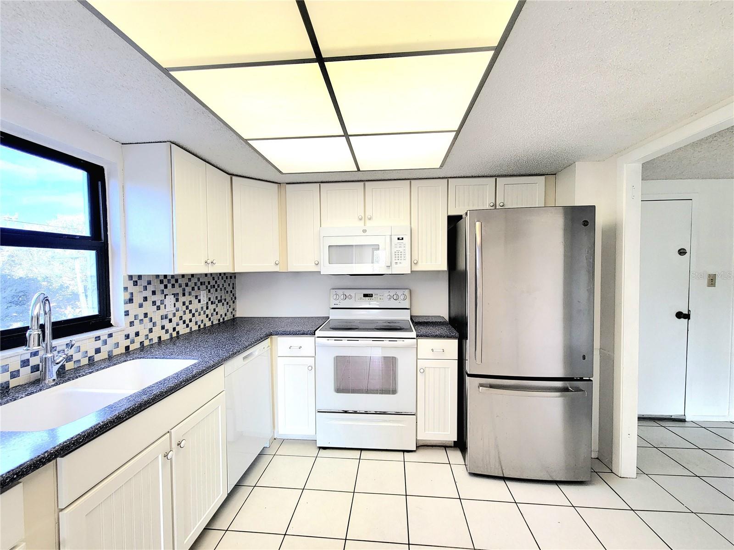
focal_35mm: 13
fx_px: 276
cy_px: 275
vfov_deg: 89.9
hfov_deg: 106.2
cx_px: 367
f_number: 2.2
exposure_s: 1/60.2
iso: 80
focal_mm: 2.2
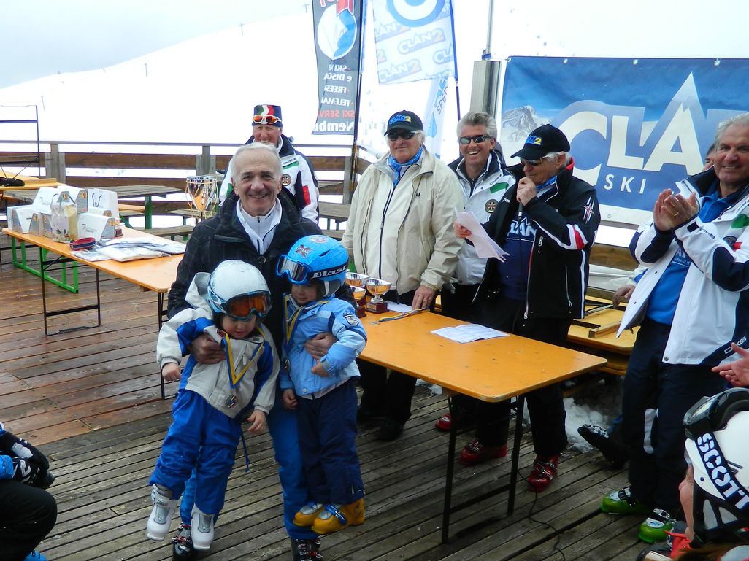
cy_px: 387
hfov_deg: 47.0
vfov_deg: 36.3
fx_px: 844
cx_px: 239
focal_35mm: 39
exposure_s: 1/800
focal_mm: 4.5
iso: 80
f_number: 3.1
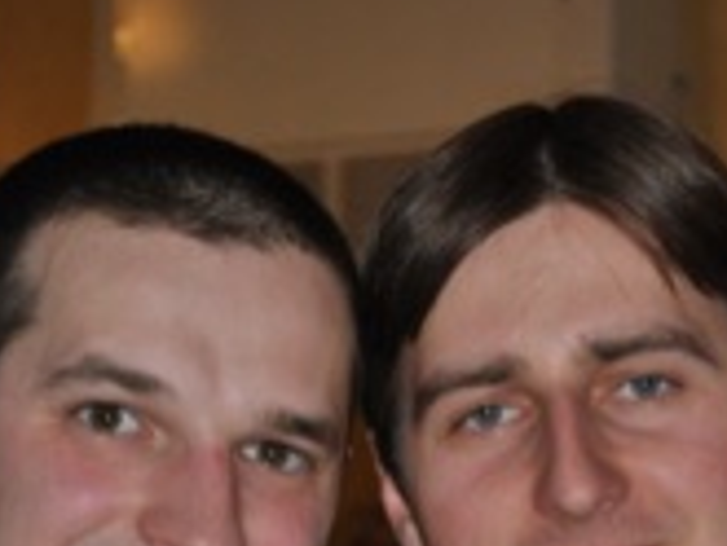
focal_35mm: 191
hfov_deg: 10.3
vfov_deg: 7.7
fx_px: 4014
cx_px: 313
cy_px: 608
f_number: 5.3
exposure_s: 1/60
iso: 200
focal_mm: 42
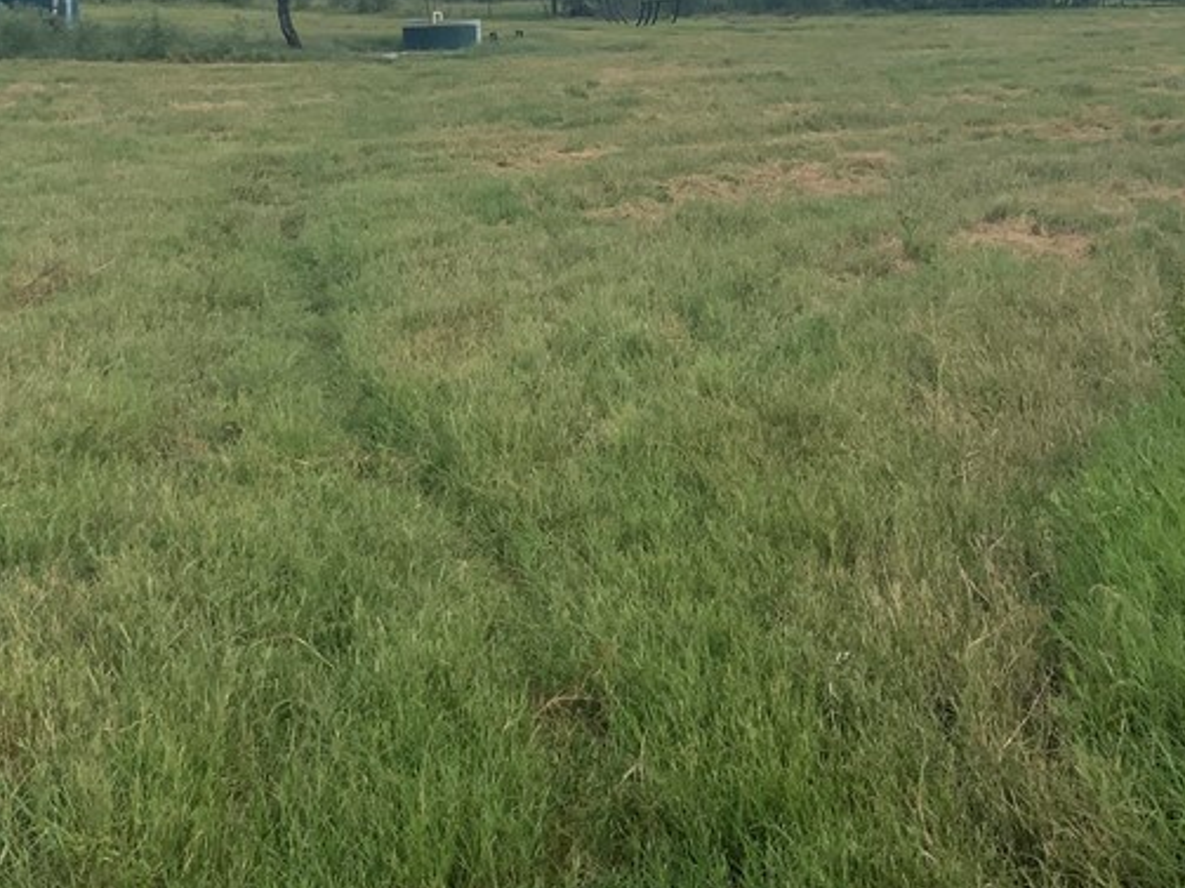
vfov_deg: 24.4
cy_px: 179
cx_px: 584
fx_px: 2019
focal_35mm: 59
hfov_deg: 32.7
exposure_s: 1/1912
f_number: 1.8
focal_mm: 3
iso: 20
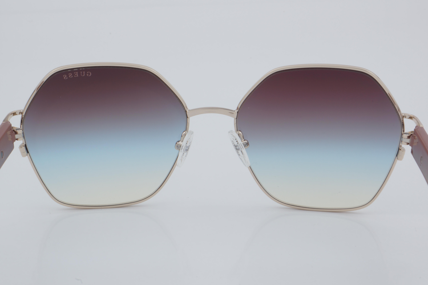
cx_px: 214
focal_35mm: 75
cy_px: 142
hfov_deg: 27.0
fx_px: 892
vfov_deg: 18.2
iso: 100
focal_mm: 50
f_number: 32
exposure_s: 1/4
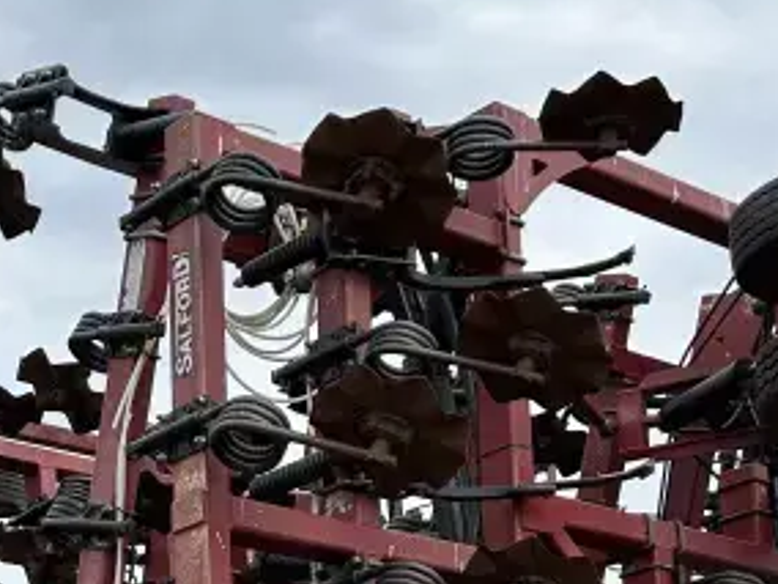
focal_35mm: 88
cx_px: 58
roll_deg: -3.1
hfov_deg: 21.7
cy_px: 817
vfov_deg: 15.7
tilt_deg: +1.2
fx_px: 1978
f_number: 1.5
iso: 50
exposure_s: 1/3257
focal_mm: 5.7
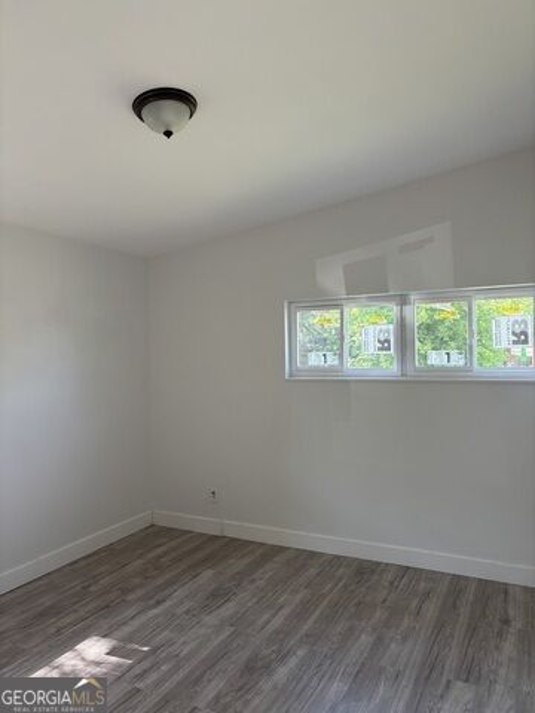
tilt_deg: -0.5
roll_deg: -0.2
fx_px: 536
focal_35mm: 26
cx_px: 268
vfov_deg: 67.3
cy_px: 356
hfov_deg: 53.1
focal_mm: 5.96
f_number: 1.6
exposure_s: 1/120
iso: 125
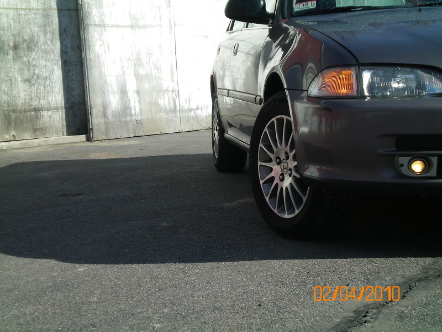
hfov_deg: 26.3
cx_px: 221
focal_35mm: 74
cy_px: 166
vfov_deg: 19.9
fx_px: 945
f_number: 4.6
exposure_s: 1/640
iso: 64
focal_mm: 12.3
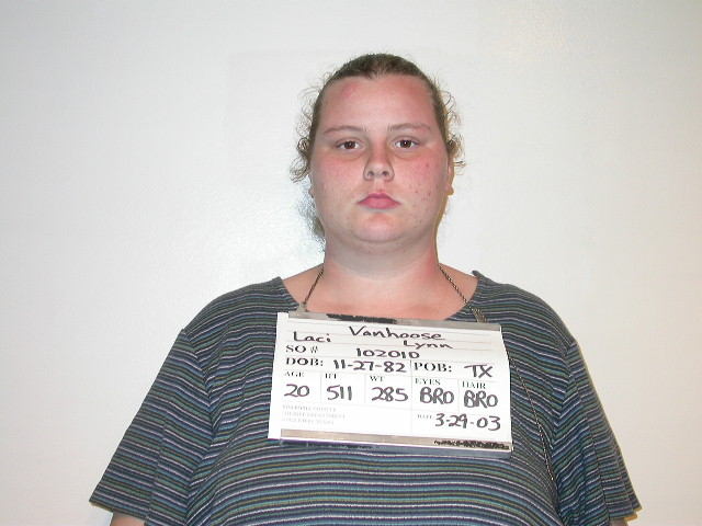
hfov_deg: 33.2
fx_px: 1176
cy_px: 263
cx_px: 351
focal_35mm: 58
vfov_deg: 25.2
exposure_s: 1/60.3
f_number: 3
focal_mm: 12
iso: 100
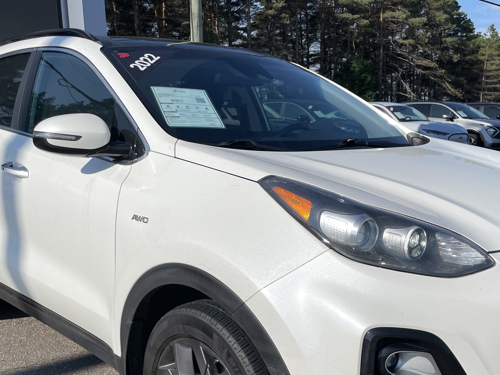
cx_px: 278
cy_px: 267
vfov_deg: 33.8
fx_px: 607
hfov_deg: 44.7
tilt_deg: -13.4
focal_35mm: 42
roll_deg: +1.4
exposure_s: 1/8403
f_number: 1.6
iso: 32
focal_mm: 4.2
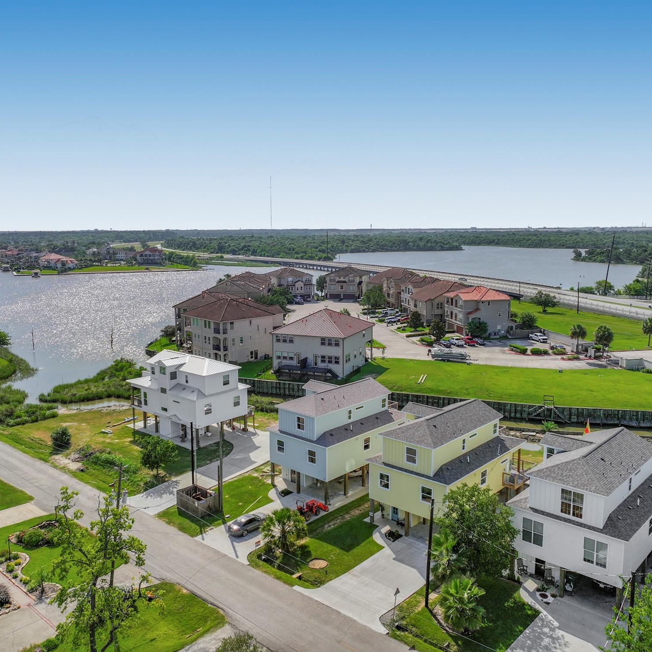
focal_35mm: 29
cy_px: 324
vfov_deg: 55.6
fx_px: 618
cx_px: 318
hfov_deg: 55.6
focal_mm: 12.29
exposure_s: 1/120
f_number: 4
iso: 100
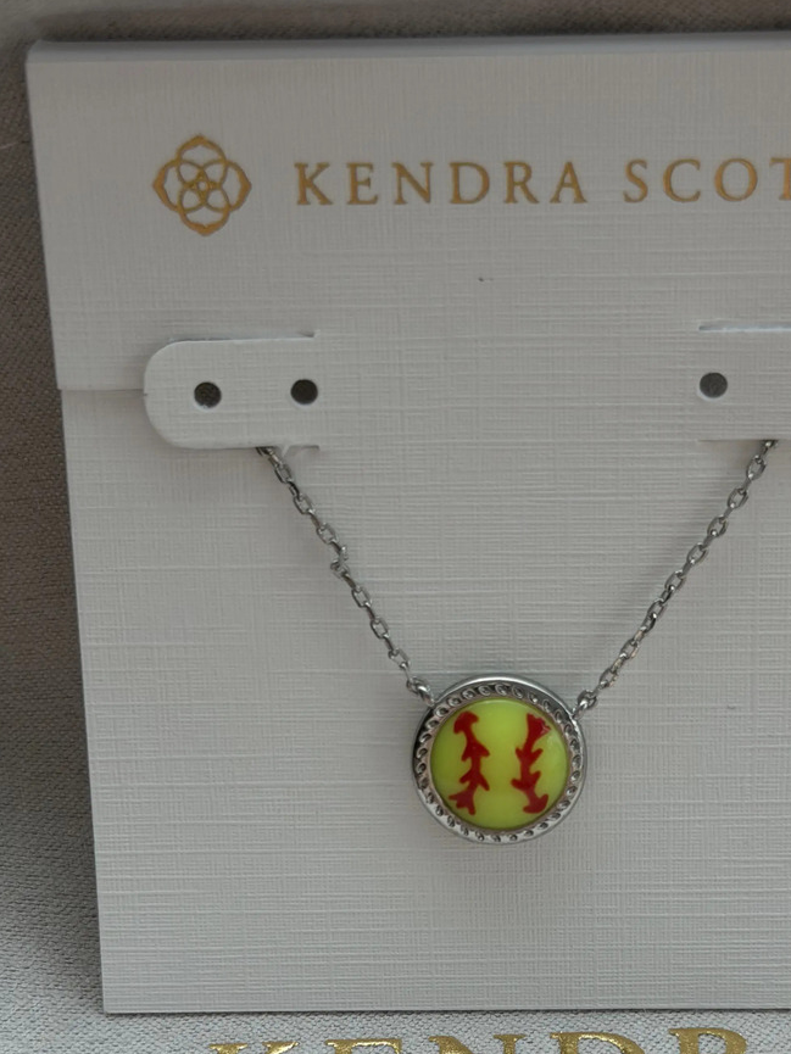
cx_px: 501
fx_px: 2254
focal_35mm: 74
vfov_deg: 26.0
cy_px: 799
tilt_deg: -46.5
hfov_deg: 19.9
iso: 64
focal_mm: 6.76
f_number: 1.78
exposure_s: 1/503
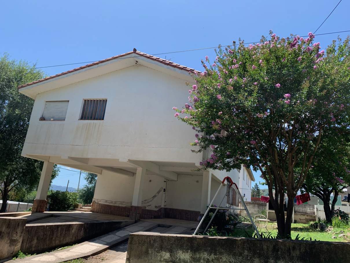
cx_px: 175
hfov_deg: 67.3
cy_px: 132
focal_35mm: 26
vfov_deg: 53.0
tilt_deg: +15.4
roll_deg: -5.6
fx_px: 263
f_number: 1.8
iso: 25
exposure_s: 1/1299
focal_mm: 4.25
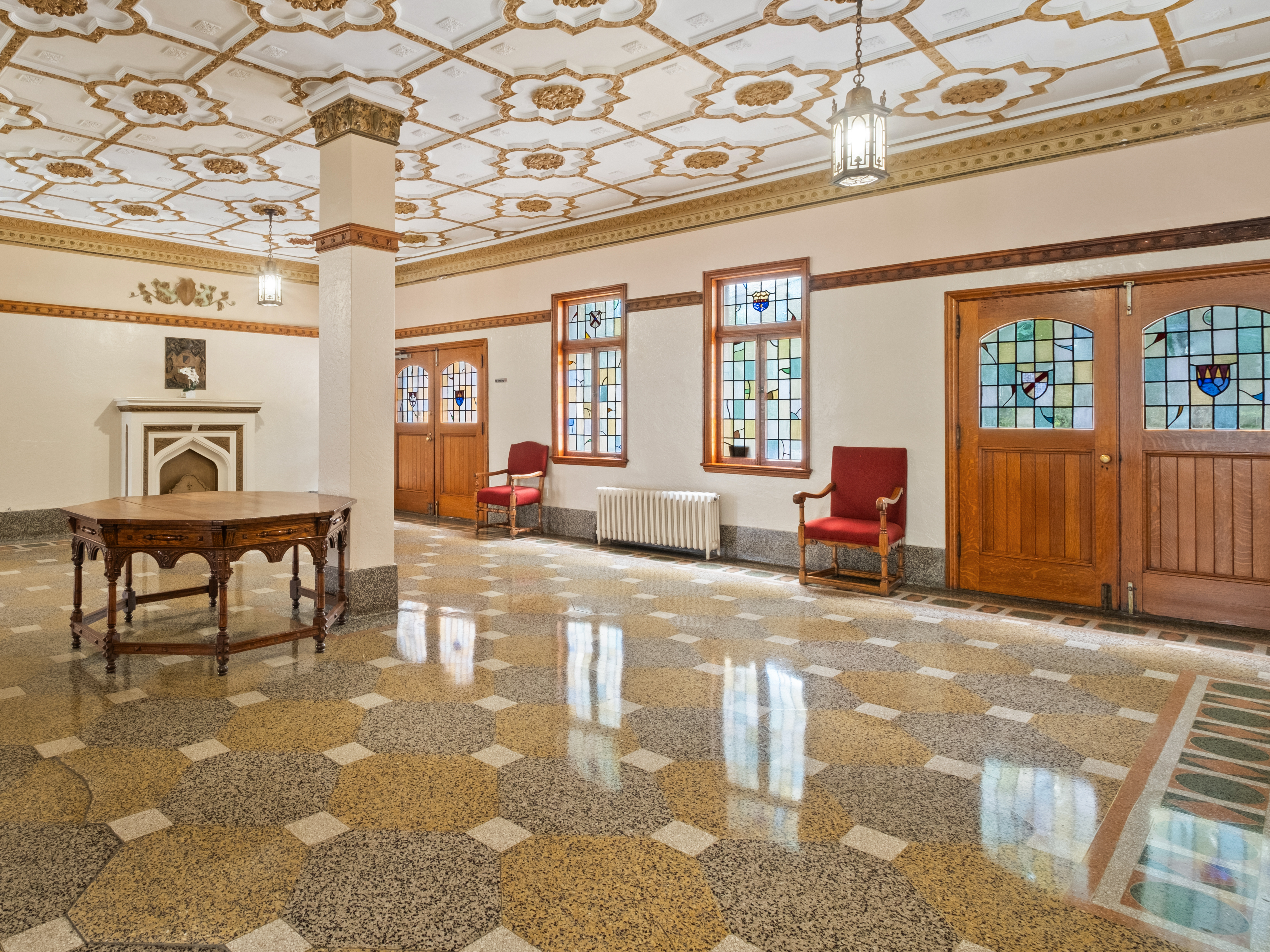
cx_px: 454
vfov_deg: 65.4
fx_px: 734
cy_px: 388
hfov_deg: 79.8
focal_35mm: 20
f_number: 9
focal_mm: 10
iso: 320
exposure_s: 5
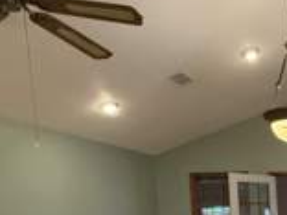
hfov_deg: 34.3
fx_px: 357
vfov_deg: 29.8
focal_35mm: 43
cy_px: 243
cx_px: 351
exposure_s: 1/120
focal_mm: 2.22
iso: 640
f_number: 2.2
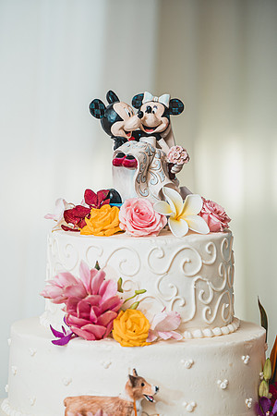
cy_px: 207
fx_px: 2963
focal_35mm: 257
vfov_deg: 8.0
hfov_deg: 5.4
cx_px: 117
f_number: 2.8
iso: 500
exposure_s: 1/250
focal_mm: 168
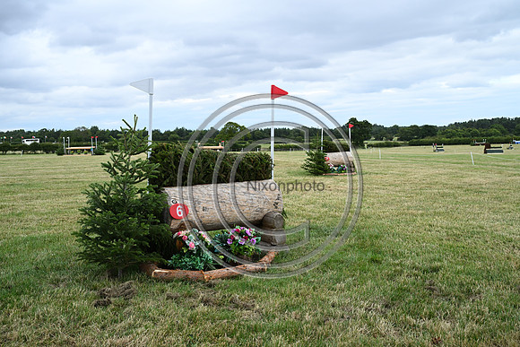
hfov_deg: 51.9
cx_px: 260
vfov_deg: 36.0
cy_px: 174
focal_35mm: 37
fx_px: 535
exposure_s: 1/800
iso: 640
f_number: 5
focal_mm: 37
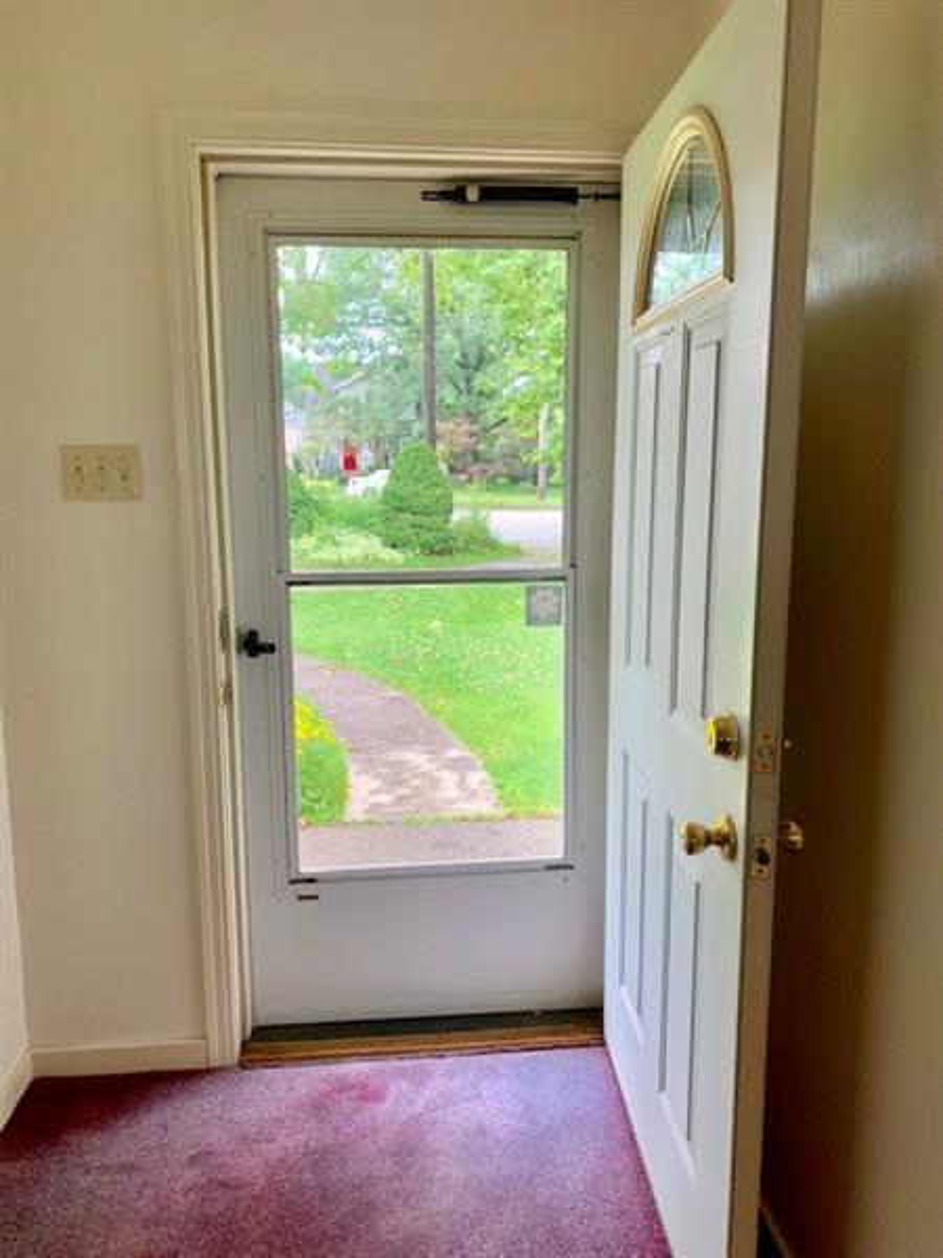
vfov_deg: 67.3
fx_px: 944
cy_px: 629
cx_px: 472
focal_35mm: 26
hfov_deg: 53.1
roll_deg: -0.3
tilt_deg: -9.8
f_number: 1.8
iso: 32
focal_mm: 4.25
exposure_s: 1/121
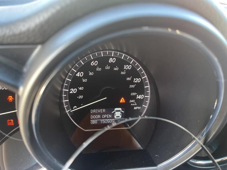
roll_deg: -0.3
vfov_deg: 54.9
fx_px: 164
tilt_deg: -34.8
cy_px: 85
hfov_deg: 69.4
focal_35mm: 25
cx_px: 114
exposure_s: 1/60
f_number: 1.6
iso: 200
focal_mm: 5.1
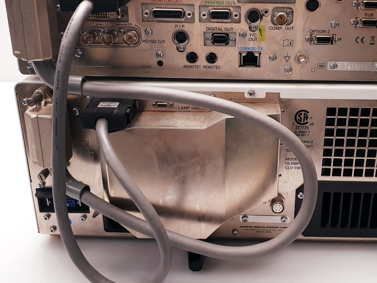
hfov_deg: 45.2
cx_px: 244
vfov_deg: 35.1
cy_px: 120
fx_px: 447
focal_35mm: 41
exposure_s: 1/50
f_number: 2.4
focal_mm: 4.3
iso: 100
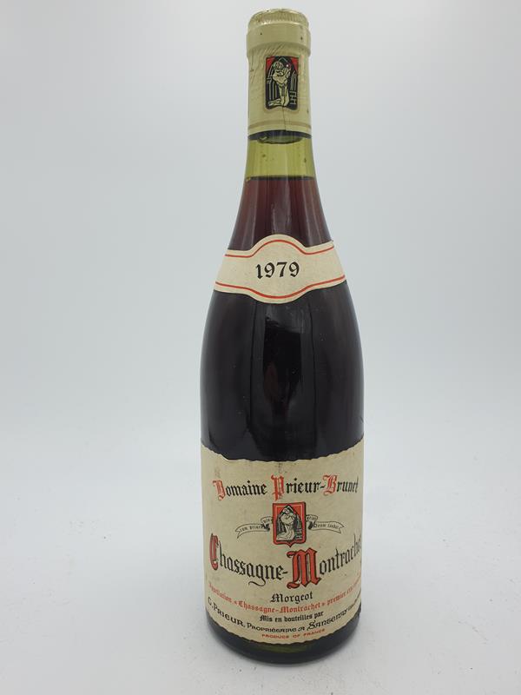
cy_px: 348
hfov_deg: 53.1
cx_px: 260
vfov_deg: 67.3
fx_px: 522
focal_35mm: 26
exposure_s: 1/629
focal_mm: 4.3
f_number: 2.4
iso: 50
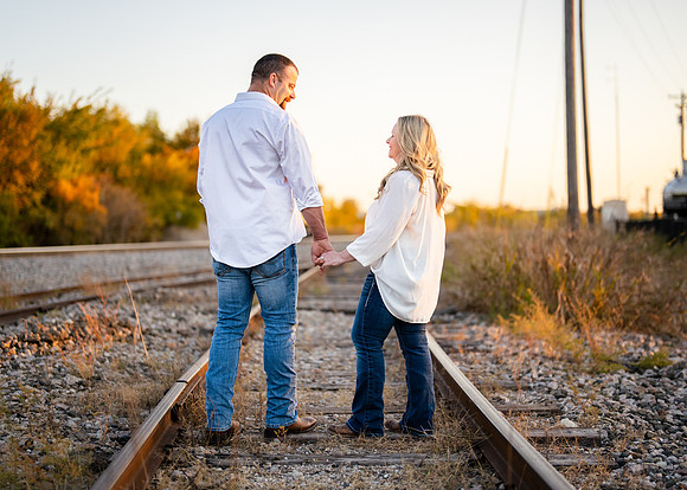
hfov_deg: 35.5
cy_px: 256
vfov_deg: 25.8
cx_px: 348
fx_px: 1073
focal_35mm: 55
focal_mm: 50
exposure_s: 1/1600
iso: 160
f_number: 1.2
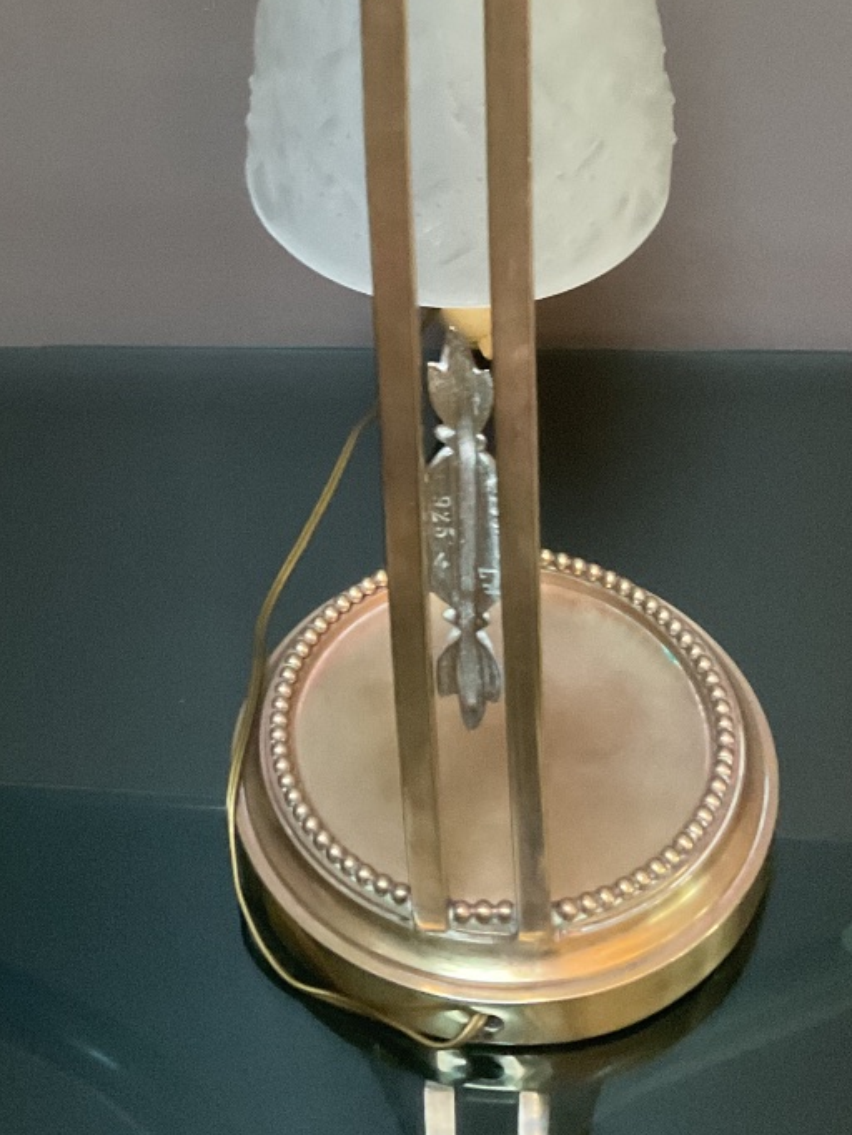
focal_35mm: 51
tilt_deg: -31.6
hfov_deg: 28.5
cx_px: 336
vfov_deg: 35.8
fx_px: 1673
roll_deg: +4.2
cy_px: 176
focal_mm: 3
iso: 400
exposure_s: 1/30
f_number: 1.8
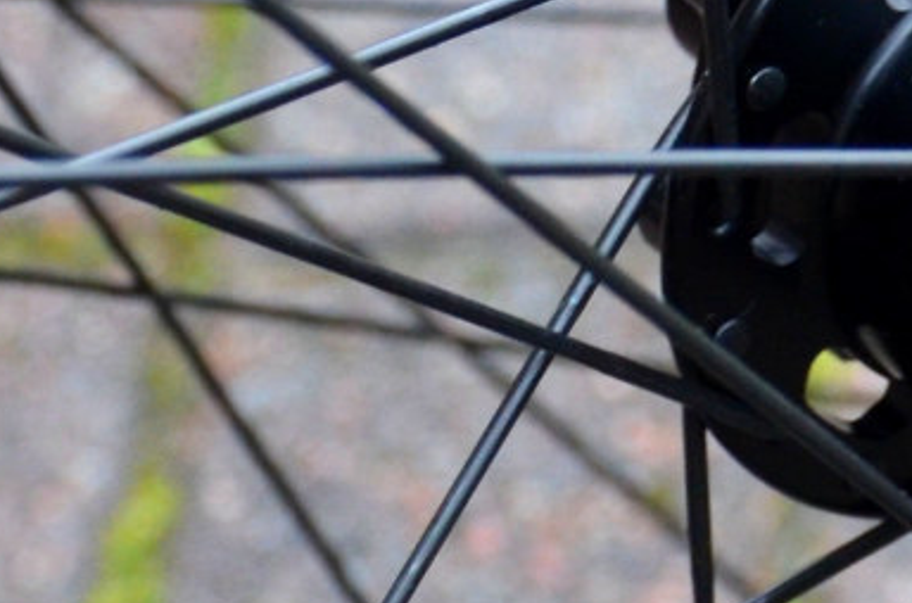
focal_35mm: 250
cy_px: 461
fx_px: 6318
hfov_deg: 8.2
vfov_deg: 5.5
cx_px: 1069
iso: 800
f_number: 4.2
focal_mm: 32
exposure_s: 1/60
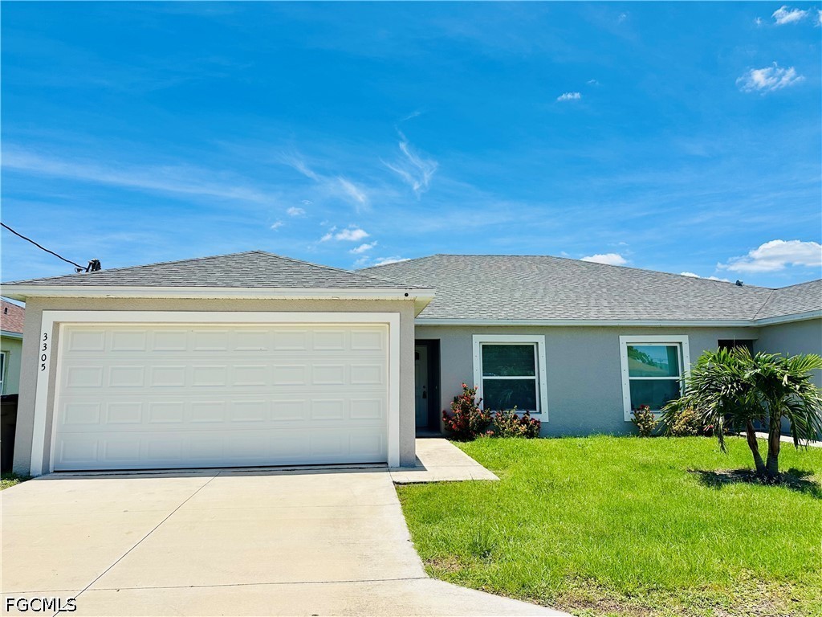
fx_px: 570
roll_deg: +0.3
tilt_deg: +7.4
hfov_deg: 71.6
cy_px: 308
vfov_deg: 56.8
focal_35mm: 24
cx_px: 411
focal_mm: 6.86
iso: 80
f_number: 1.78
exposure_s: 1/6211
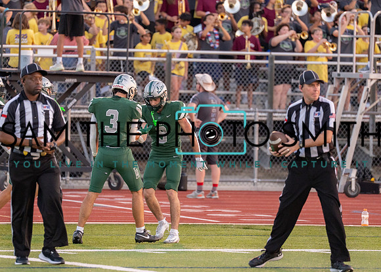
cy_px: 126
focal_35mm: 319
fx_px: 3453
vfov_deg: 4.5
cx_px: 173
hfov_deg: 6.3
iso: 1000
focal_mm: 200
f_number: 2.8
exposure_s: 1/1250
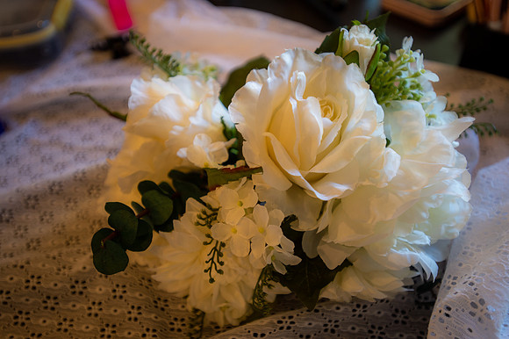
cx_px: 254
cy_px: 170
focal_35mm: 35
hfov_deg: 54.5
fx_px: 495
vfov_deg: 37.8
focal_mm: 35
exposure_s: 1/60
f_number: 2.8
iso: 500
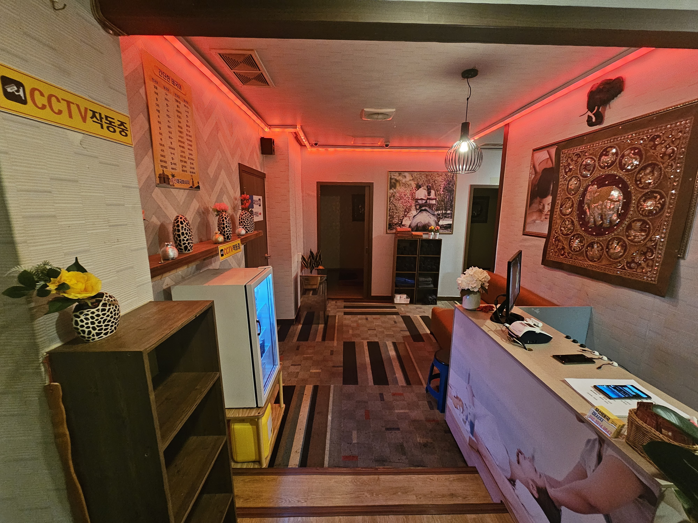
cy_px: 262
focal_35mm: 13
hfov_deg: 106.2
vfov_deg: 89.9
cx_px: 349
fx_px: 262
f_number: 2.2
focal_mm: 2.2
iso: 800
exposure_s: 1/24
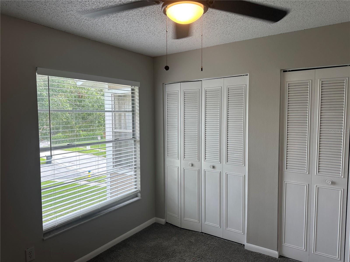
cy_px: 131
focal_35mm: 24
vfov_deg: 56.8
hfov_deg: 71.6
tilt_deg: -4.0
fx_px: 243
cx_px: 175
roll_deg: +0.1
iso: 80
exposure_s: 1/136
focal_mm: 6.86
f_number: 1.78
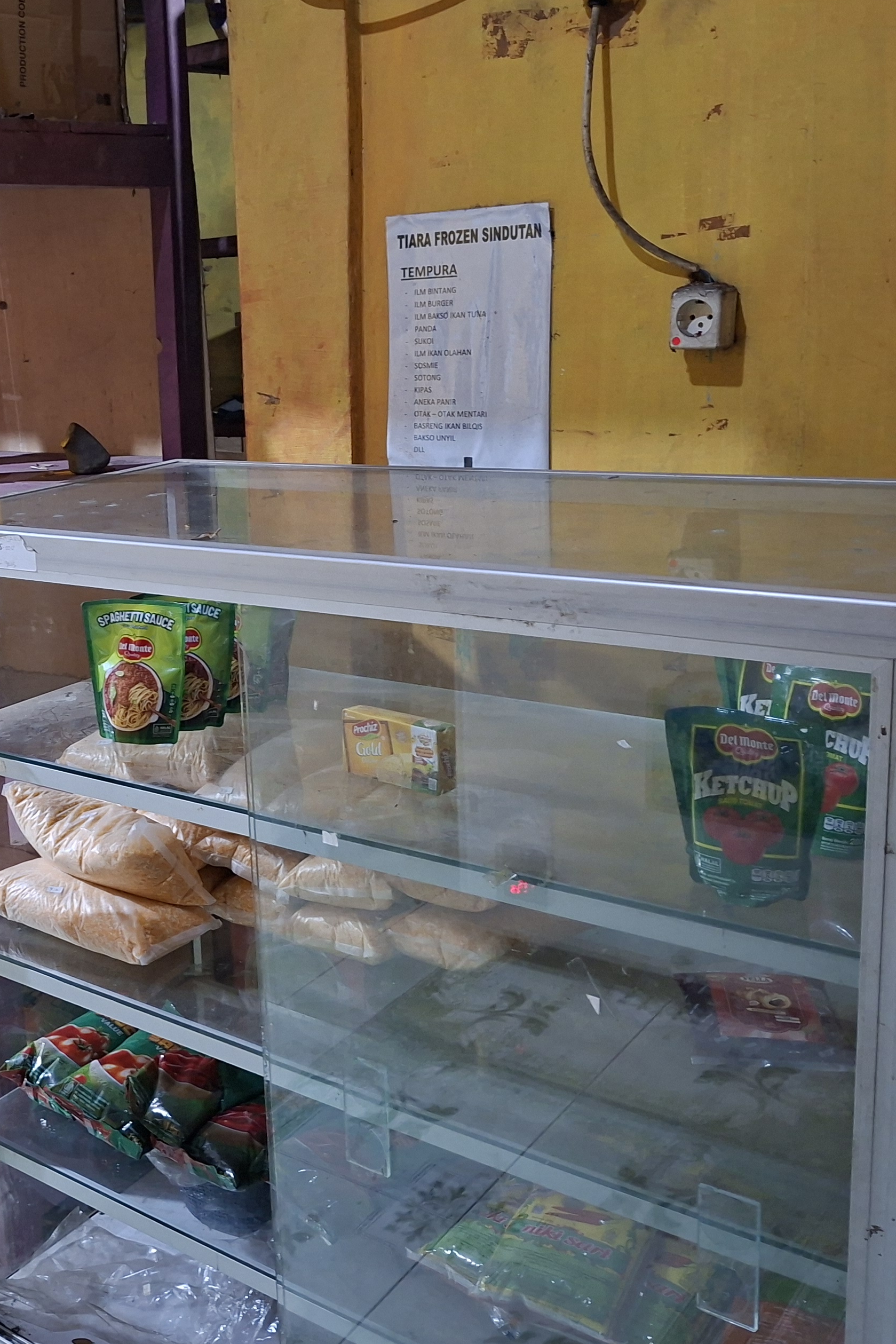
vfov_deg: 50.7
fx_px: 1418
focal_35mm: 38
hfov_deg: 33.9
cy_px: 635
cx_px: 164
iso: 500
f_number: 1.8
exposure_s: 1/24
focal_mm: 5.54
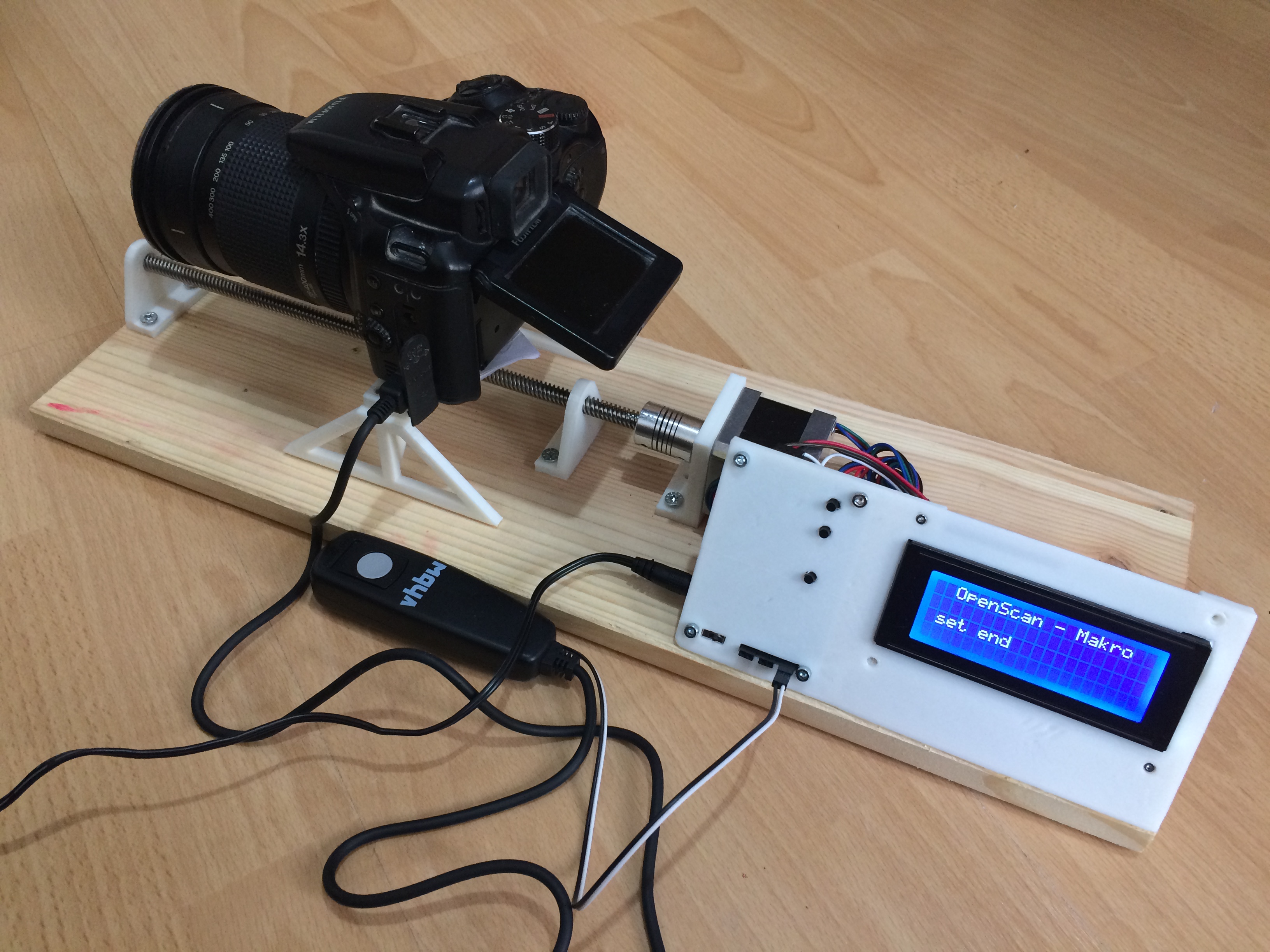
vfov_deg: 48.2
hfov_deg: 61.7
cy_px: 476
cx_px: 635
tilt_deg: -47.6
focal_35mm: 29
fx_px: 1064
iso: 80
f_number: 2.2
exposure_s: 1/33
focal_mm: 4.15
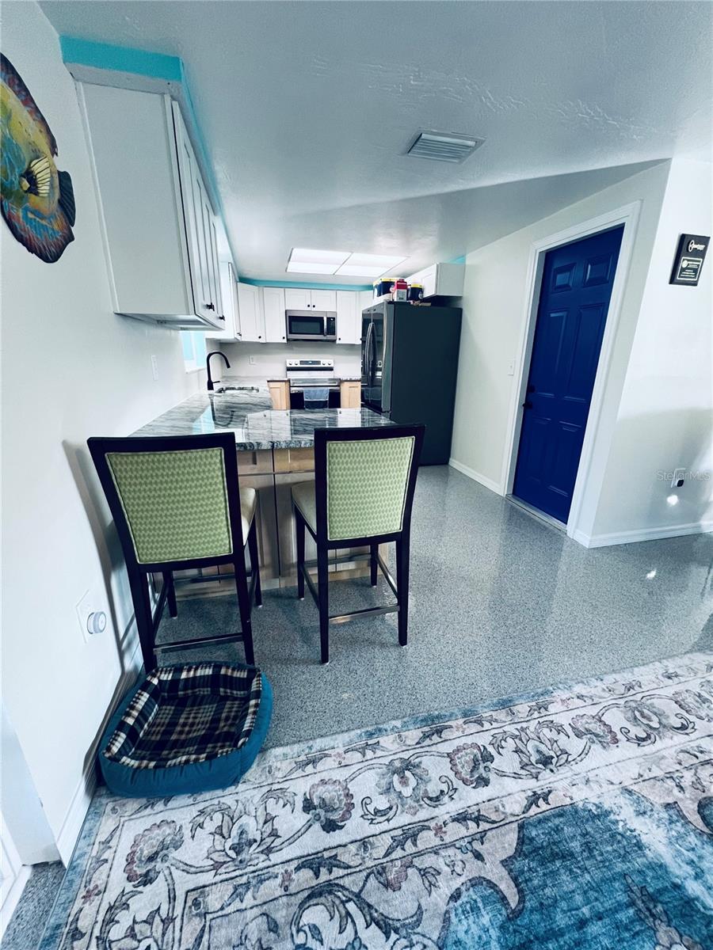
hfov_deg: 89.9
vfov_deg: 106.2
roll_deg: +0.0
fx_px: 357
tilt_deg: -16.6
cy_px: 475
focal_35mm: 13
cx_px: 356
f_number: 1.8
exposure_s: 1/60
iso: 200
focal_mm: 1.57
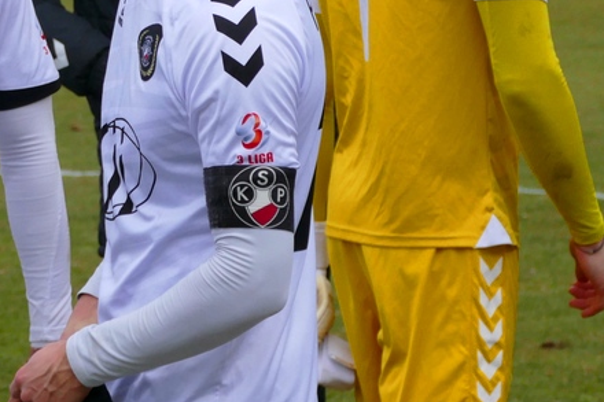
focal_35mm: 251
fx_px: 4209
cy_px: -23
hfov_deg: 8.1
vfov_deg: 5.5
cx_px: -78
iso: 320
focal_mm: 34.91
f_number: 3.8
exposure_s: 1/500
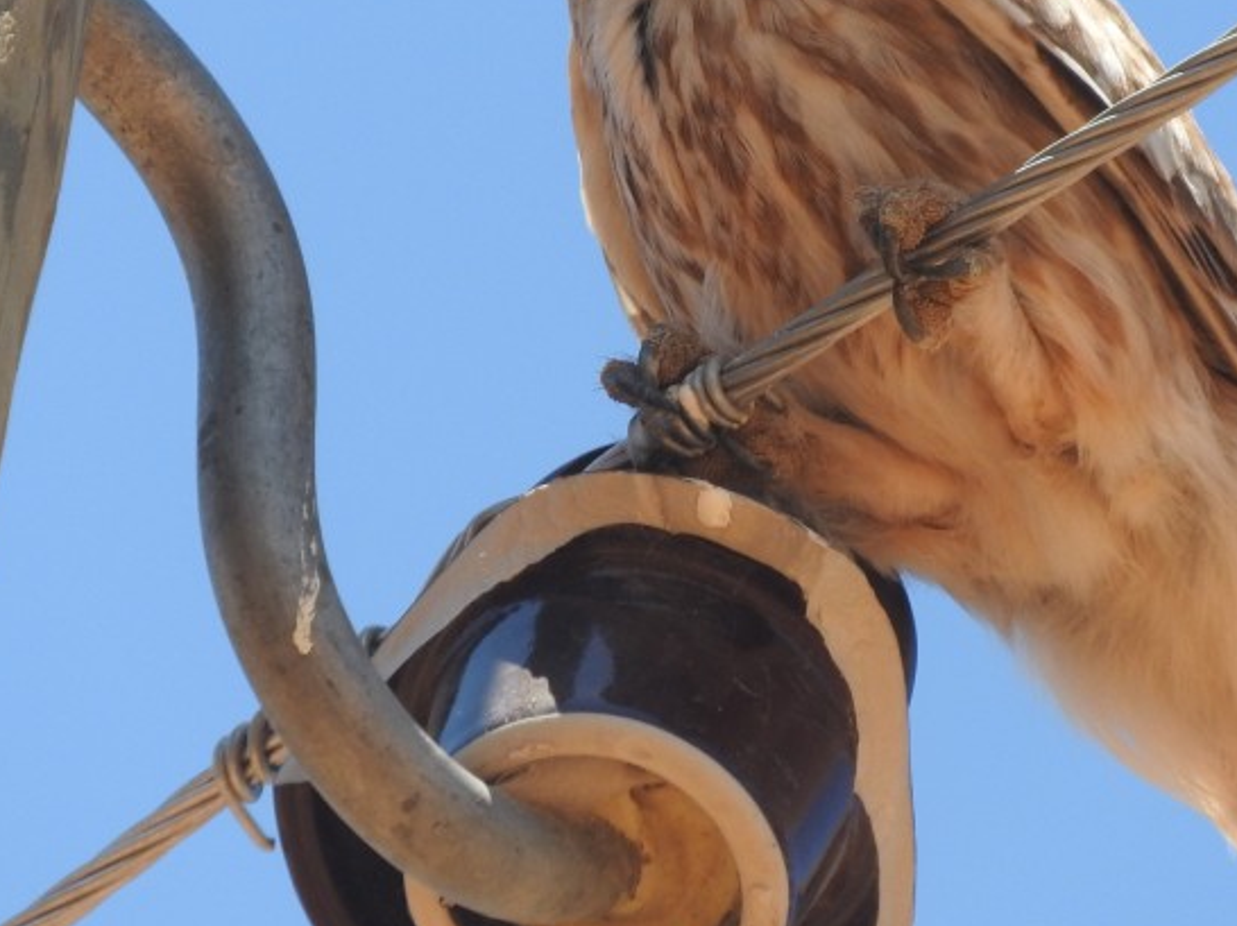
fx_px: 61866
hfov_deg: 1.1
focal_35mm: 1732
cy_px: 317
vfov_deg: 0.9
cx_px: 657
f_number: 5.6
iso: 100
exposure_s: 1/400
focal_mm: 161.2
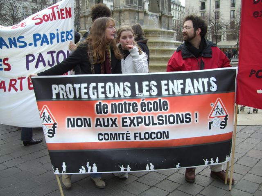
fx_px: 288
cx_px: 131
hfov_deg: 49.0
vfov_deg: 37.7
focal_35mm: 38
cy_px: 98
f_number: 2.7
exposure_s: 1/100
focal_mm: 6.2
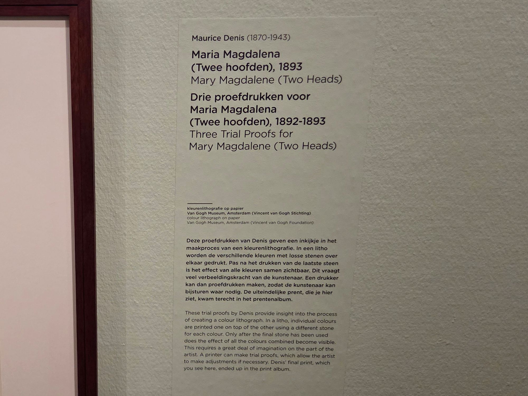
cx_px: 264
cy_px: 198
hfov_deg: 73.9
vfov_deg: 58.9
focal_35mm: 23
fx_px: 351
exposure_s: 1/120
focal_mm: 5.4
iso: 1250
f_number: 1.8
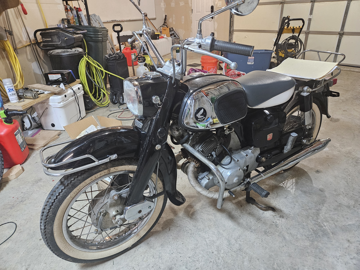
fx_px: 239
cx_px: 180
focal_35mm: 23
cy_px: 135
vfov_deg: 58.9
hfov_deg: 73.9
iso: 800
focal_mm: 5.4
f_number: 1.8
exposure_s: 1/60
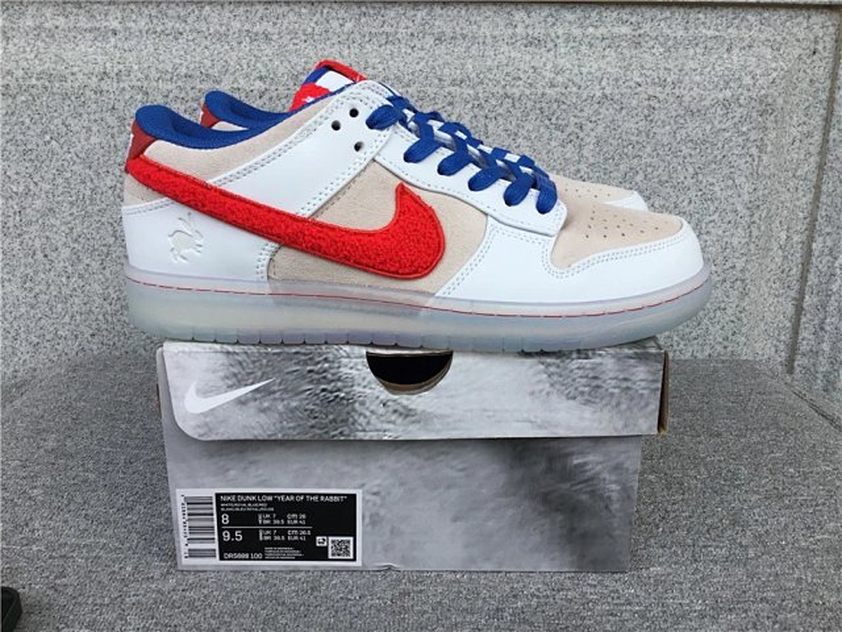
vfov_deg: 45.4
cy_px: 316
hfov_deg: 58.4
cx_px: 421
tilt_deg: -16.1
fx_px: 754
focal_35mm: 31
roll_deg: -0.4
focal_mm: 3.3
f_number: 2.4
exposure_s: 1/497
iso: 25
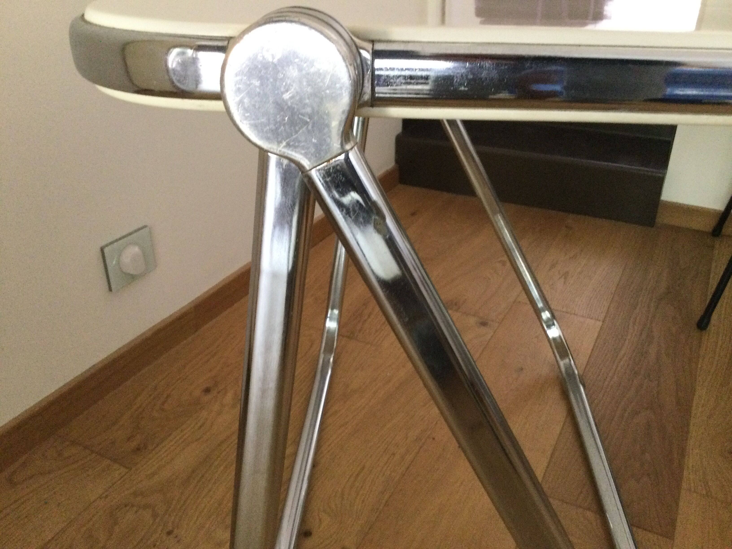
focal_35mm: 31
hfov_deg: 58.4
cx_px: 366
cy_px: 274
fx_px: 656
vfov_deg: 45.4
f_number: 2.4
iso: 200
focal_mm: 3.3
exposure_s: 1/17
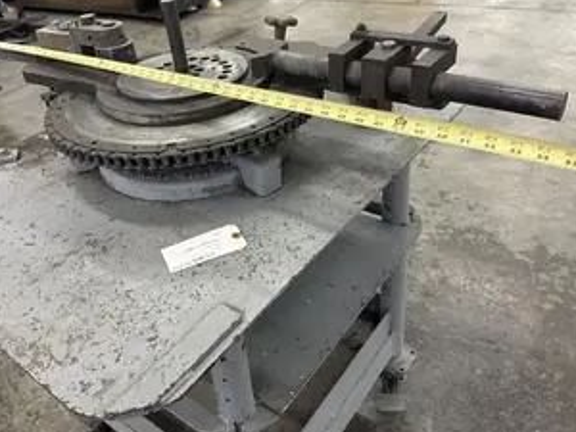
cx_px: 253
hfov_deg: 56.7
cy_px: 180
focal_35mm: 32
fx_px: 532
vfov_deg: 44.0
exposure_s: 1/60
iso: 200
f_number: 1.78
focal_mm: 6.86
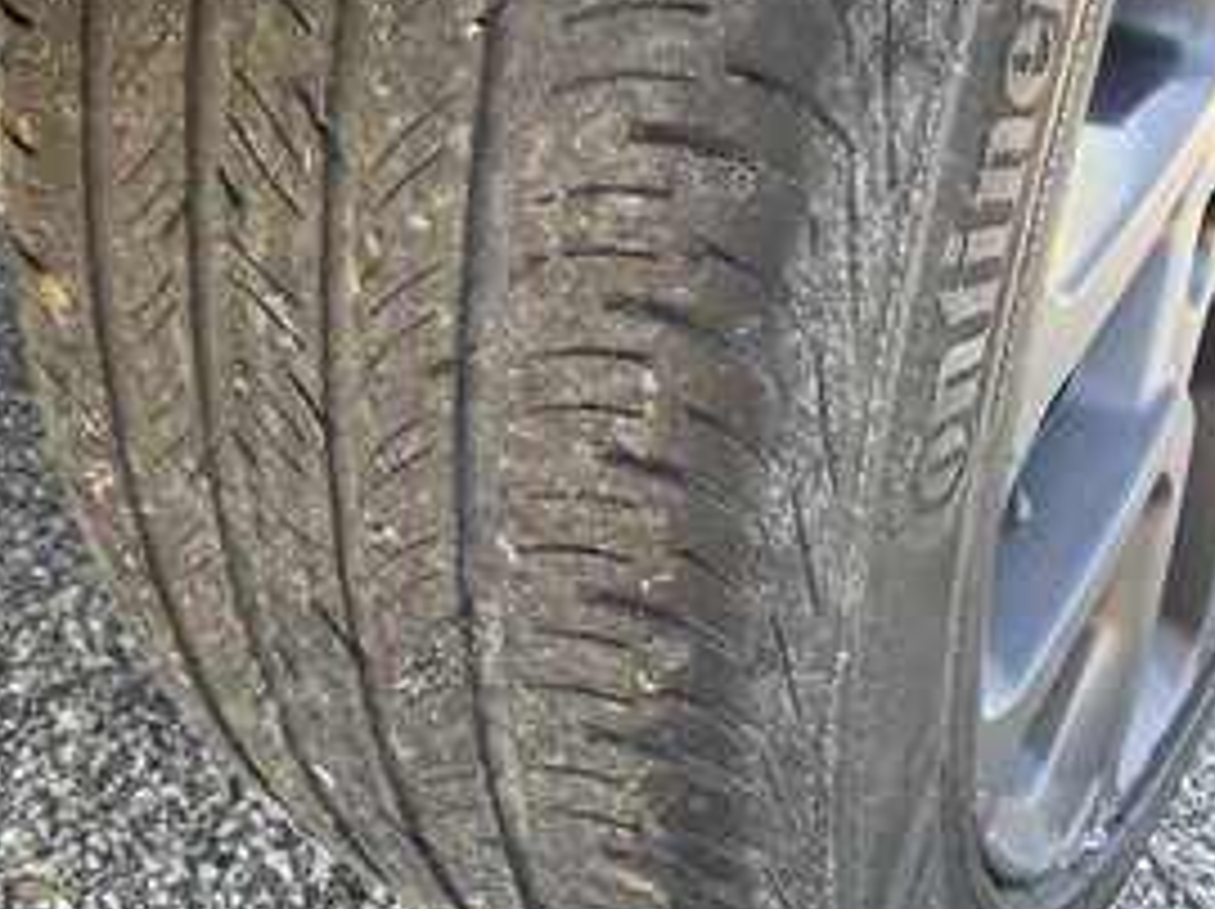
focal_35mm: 43
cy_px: 500
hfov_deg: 43.0
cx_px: 364
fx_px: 1508
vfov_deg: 33.5
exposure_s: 1/159
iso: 32
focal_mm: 3
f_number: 1.8
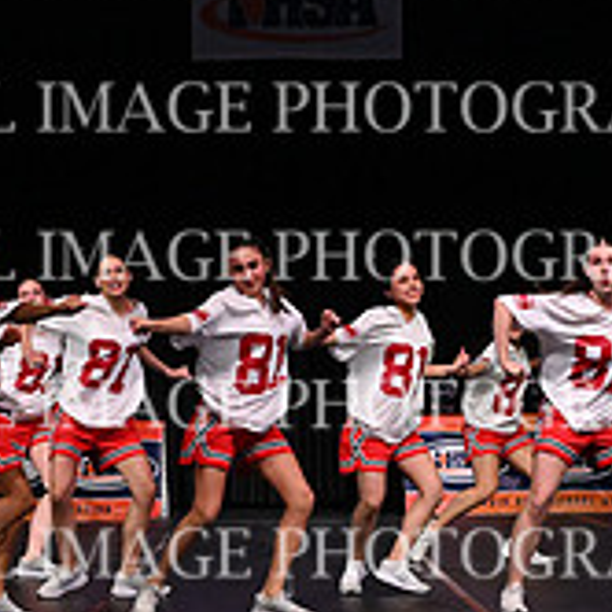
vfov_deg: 12.7
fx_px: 2740
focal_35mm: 137
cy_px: 330
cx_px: 254
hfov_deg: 12.7
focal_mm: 46
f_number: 4
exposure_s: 1/1000
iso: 8000
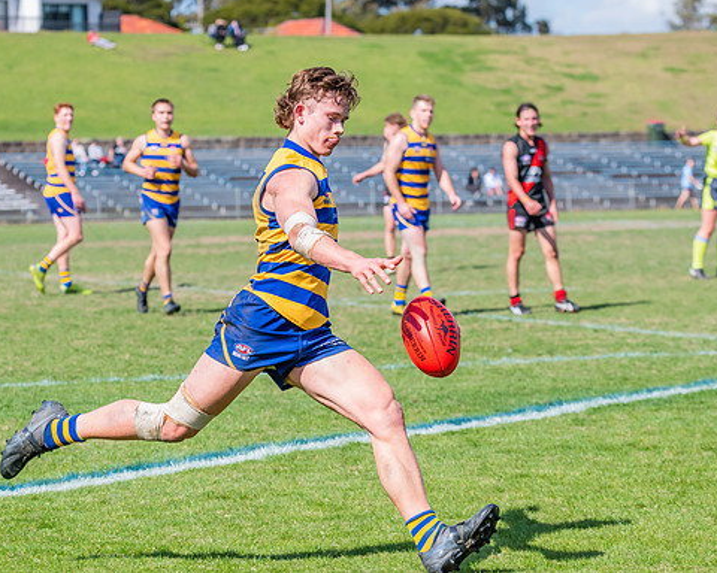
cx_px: 344
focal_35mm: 170
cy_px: 286
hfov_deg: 11.4
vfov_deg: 9.1
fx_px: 3607
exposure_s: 1/1600
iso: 800
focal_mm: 150
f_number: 8
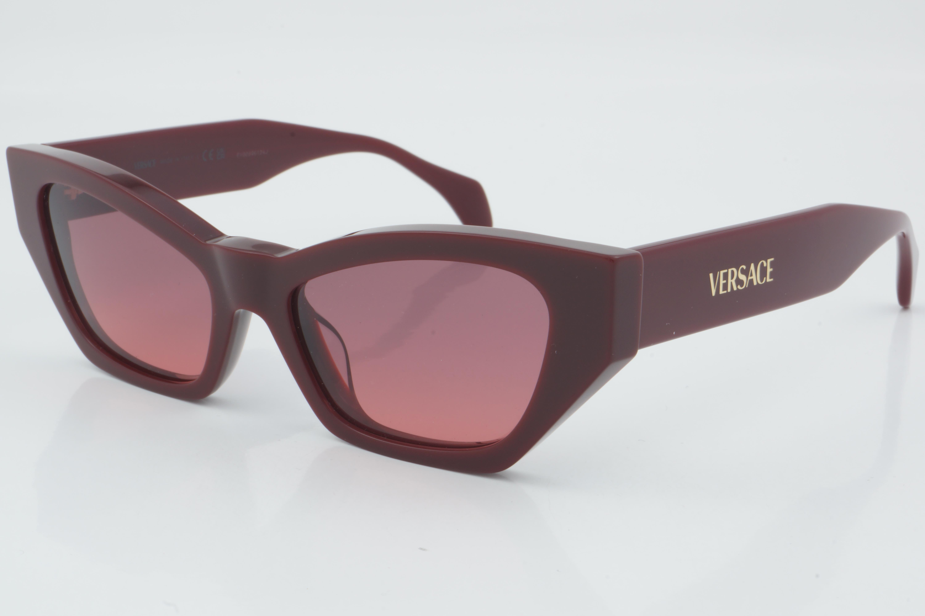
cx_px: 462
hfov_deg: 27.0
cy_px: 308
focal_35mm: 75
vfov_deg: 18.2
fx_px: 1927
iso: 100
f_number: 32
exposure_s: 1/3
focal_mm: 50
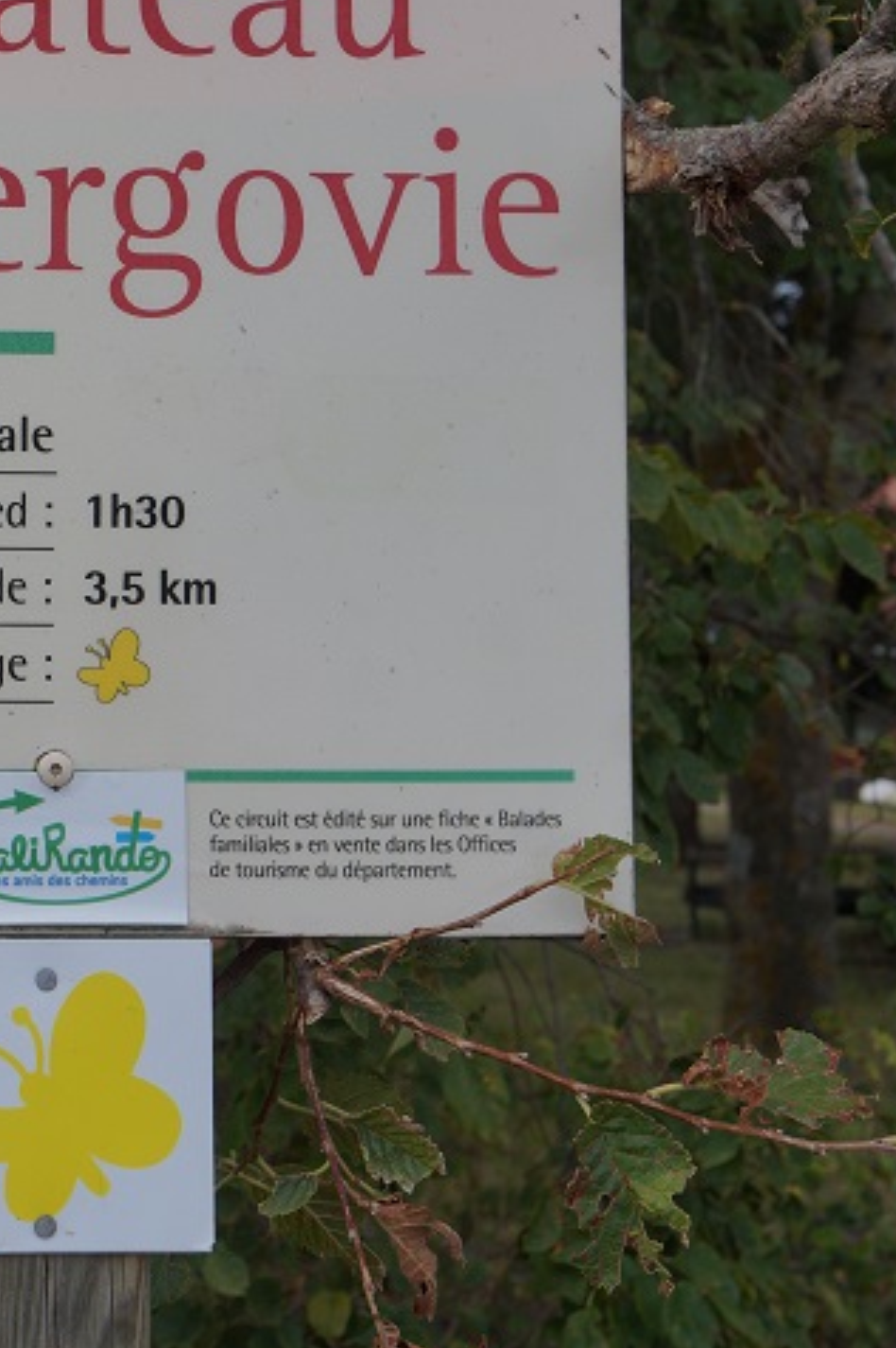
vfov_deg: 21.9
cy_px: 155
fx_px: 3402
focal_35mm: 91
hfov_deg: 14.8
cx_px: 88
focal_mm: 32
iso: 100
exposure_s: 1/250
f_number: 8
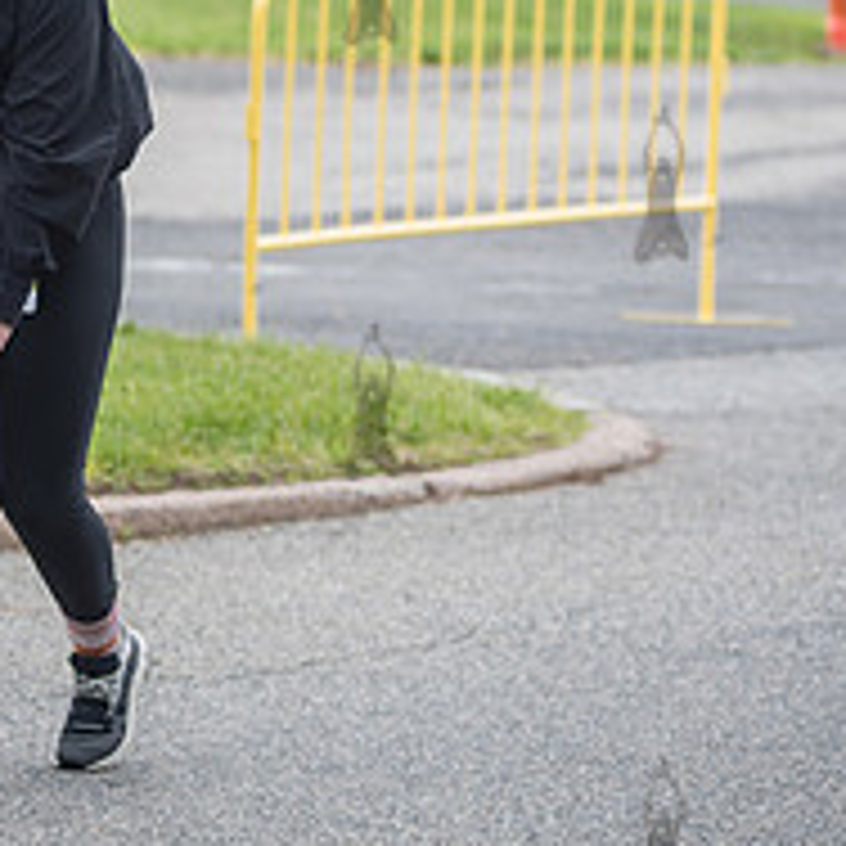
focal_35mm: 330
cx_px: -212
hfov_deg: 5.3
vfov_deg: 5.3
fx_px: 9125
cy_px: 182
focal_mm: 125
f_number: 4
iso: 400
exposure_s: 1/800
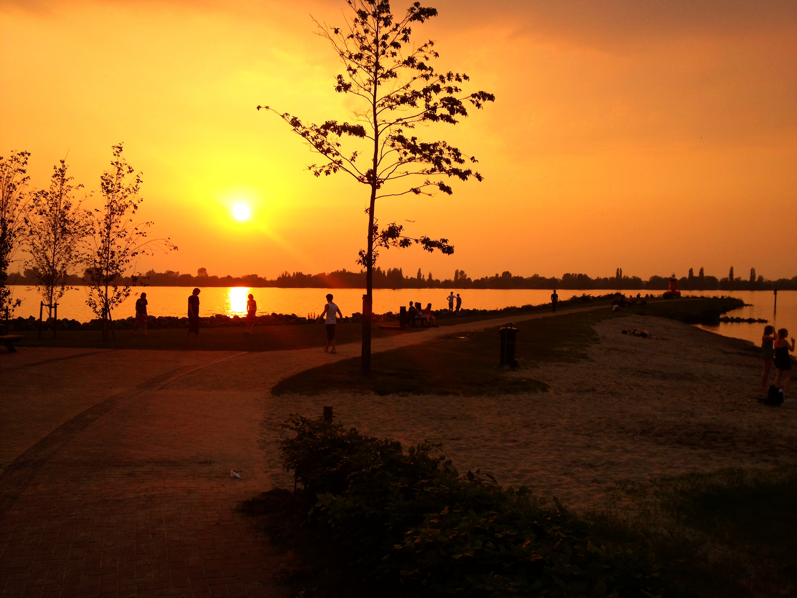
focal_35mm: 35
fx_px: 806
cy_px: 299
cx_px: 398
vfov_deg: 40.7
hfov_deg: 52.6
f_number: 2.4
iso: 64
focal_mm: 4.28
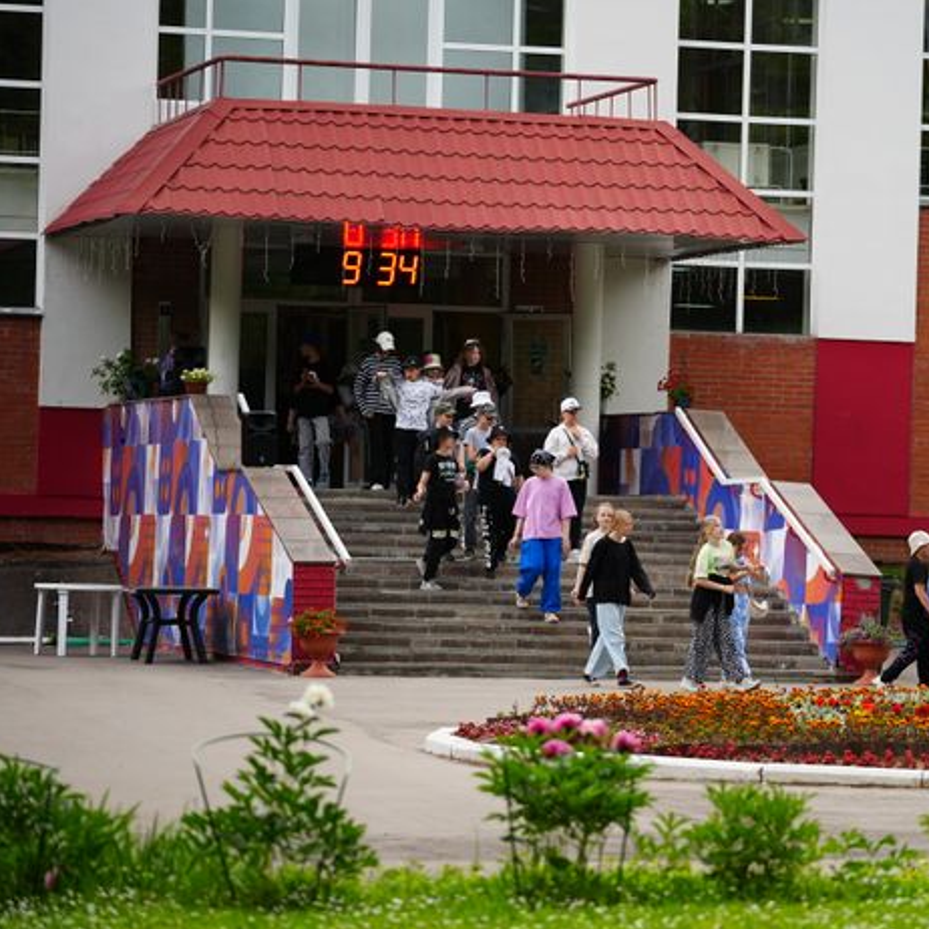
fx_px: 4919
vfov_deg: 10.8
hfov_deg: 10.8
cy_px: 464
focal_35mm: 162
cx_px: 685
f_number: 2.8
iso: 640
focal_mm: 126
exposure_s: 1/2000
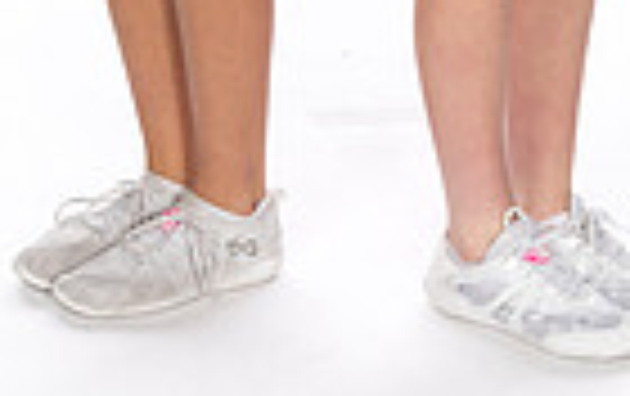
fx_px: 2924
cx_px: 333
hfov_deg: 12.3
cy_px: -562
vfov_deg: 7.3
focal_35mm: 170
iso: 640
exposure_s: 1/250
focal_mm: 52
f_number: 8
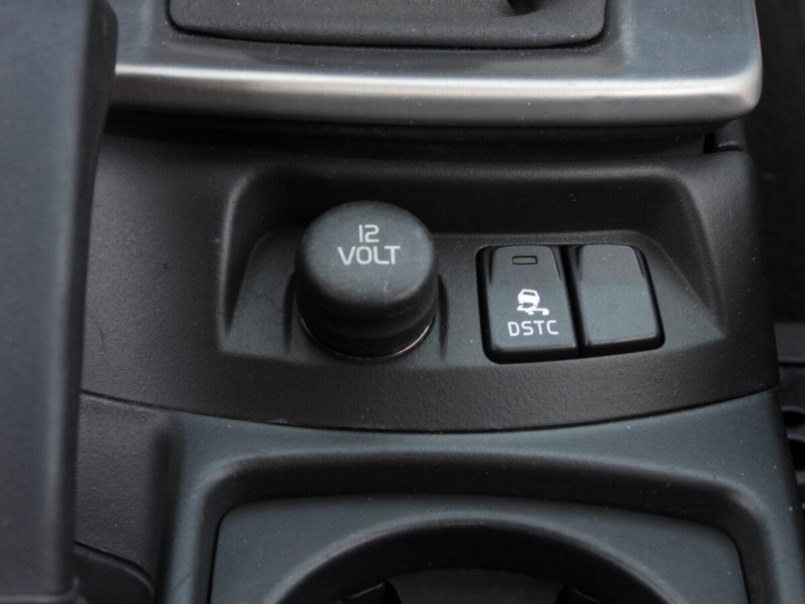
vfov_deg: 18.4
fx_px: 1861
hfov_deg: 24.4
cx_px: 402
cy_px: 302
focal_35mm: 80
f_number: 3.5
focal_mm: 14.4
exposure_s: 1/60
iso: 125
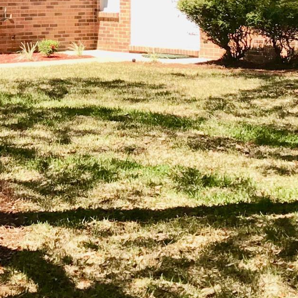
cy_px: -64
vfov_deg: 14.2
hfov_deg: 14.5
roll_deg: -0.1
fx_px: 1159
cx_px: 28
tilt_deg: +3.1
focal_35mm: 119
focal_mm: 3.99
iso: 20
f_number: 1.8
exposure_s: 1/855
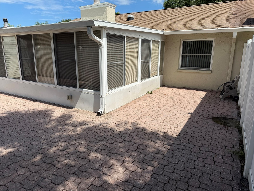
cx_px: 127
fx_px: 176
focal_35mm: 24
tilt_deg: -13.2
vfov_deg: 56.8
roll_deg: -0.6
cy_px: 96
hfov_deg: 71.6
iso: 80
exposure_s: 1/6711
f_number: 1.78
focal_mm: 6.76
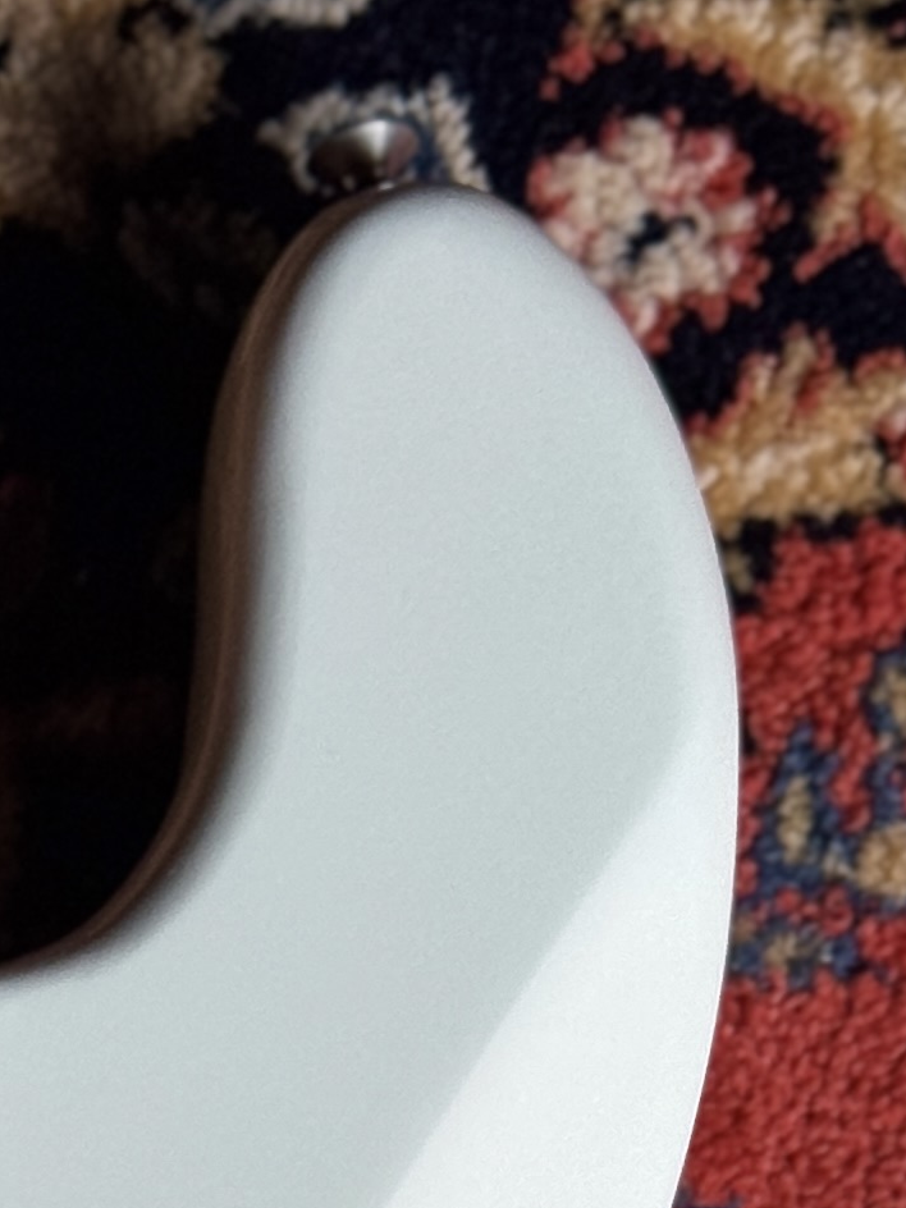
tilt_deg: -81.1
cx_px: -482
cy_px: 2456
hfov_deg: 7.1
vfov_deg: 9.1
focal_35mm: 205
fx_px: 7154
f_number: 1.78
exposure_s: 1/110
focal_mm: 6.76
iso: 100
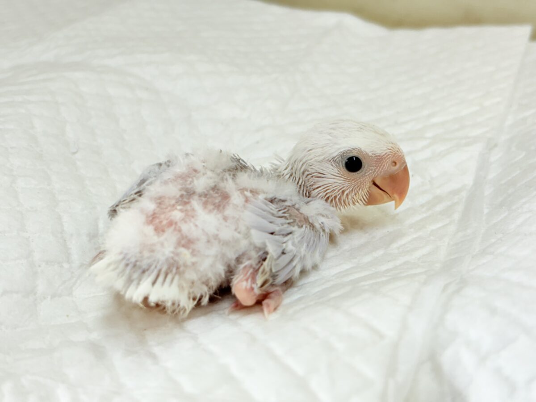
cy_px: 201
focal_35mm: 52
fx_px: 805
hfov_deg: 36.8
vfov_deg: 28.0
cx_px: 268
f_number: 1.6
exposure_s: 1/100
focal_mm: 5.96
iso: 50
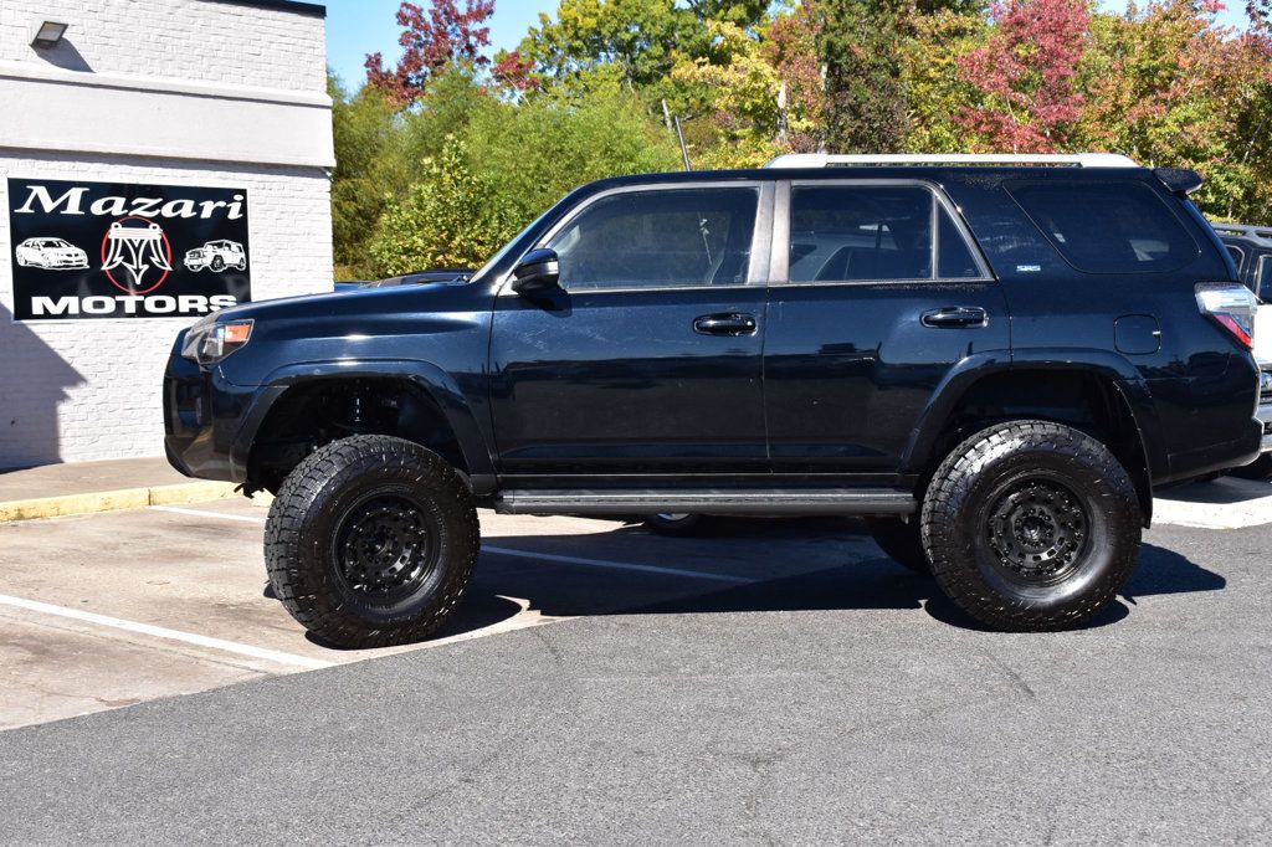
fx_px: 1801
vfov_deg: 26.5
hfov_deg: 38.9
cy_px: 424
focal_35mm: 51
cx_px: 636
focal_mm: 34
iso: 400
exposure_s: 1/400
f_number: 11
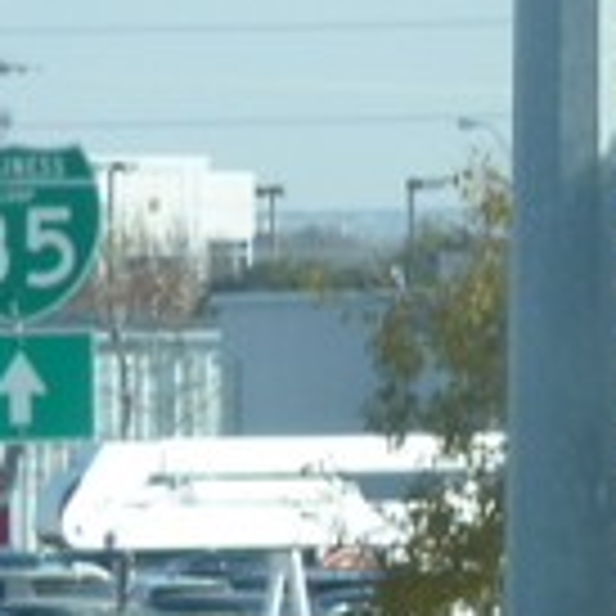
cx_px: 1760
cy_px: 292
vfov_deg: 3.2
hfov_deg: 3.2
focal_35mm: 540
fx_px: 10872
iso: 80
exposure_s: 1/160
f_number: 5.2
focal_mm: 18.8
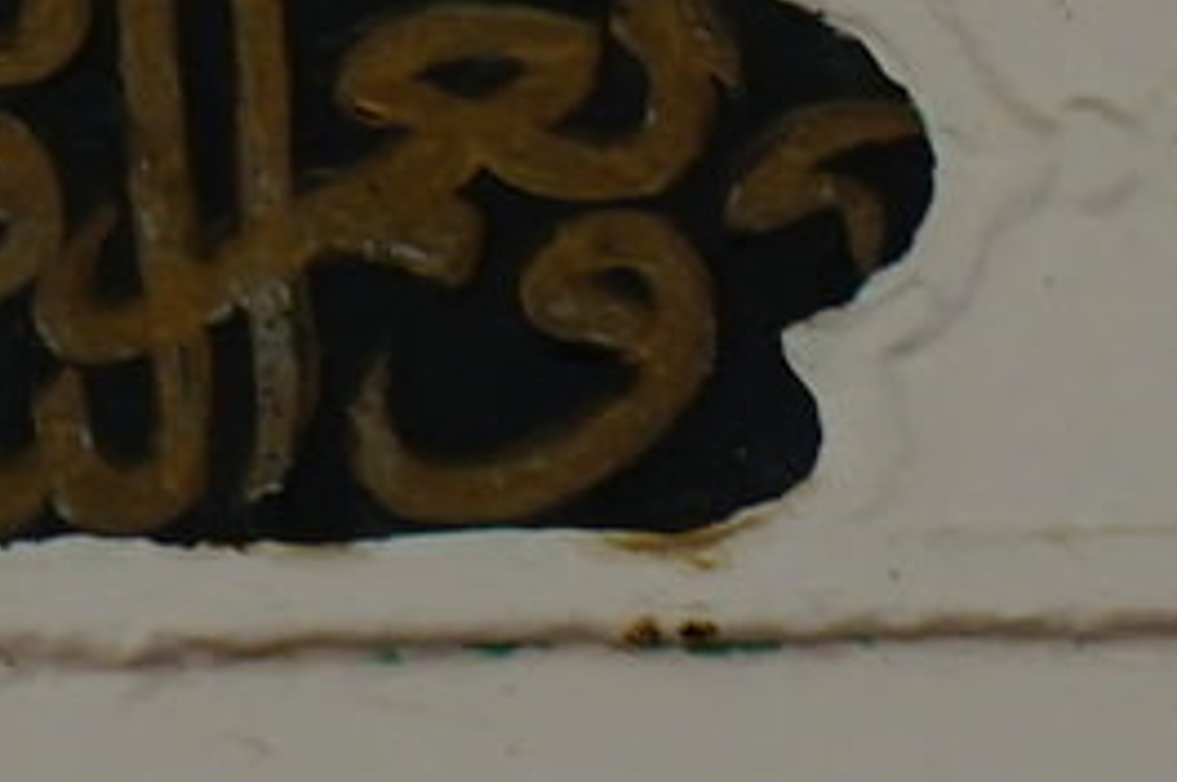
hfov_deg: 5.3
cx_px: 906
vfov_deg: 3.5
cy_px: -609
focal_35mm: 388
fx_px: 12670
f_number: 9
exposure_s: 1/60
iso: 500
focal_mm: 57
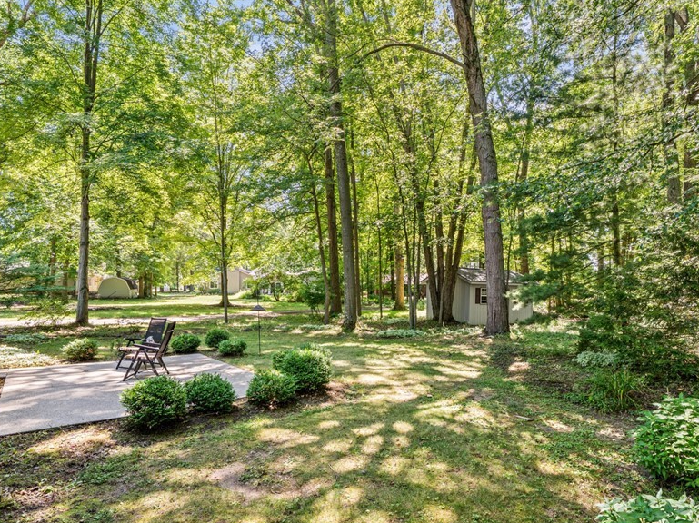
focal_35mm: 19
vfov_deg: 68.3
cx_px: 392
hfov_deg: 84.3
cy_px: 296
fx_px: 383
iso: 250
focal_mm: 14
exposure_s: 1/13
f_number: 9
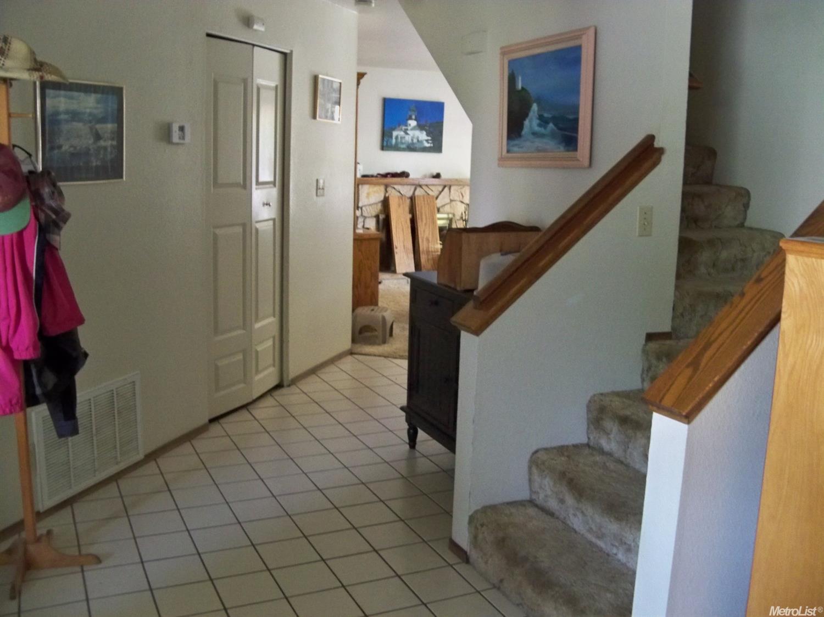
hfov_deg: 52.6
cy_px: 308
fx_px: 833
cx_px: 412
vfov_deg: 40.7
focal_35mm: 35
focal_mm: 6.2
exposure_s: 1/8
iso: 640
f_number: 3.5
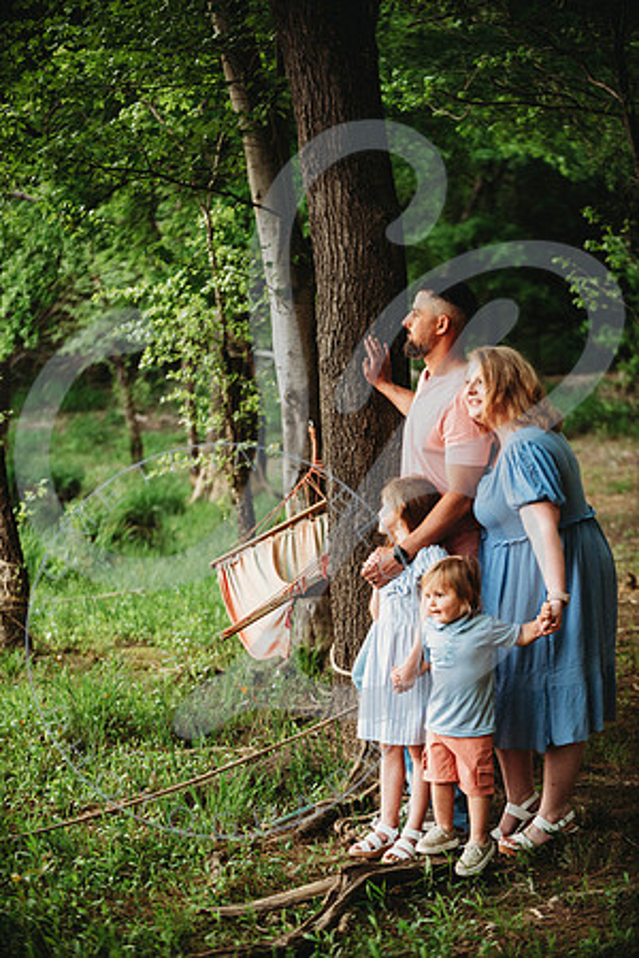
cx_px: 320
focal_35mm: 82
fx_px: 2183
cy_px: 479
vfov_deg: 24.8
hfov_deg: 16.7
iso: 800
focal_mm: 82
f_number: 2.8
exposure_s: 1/200
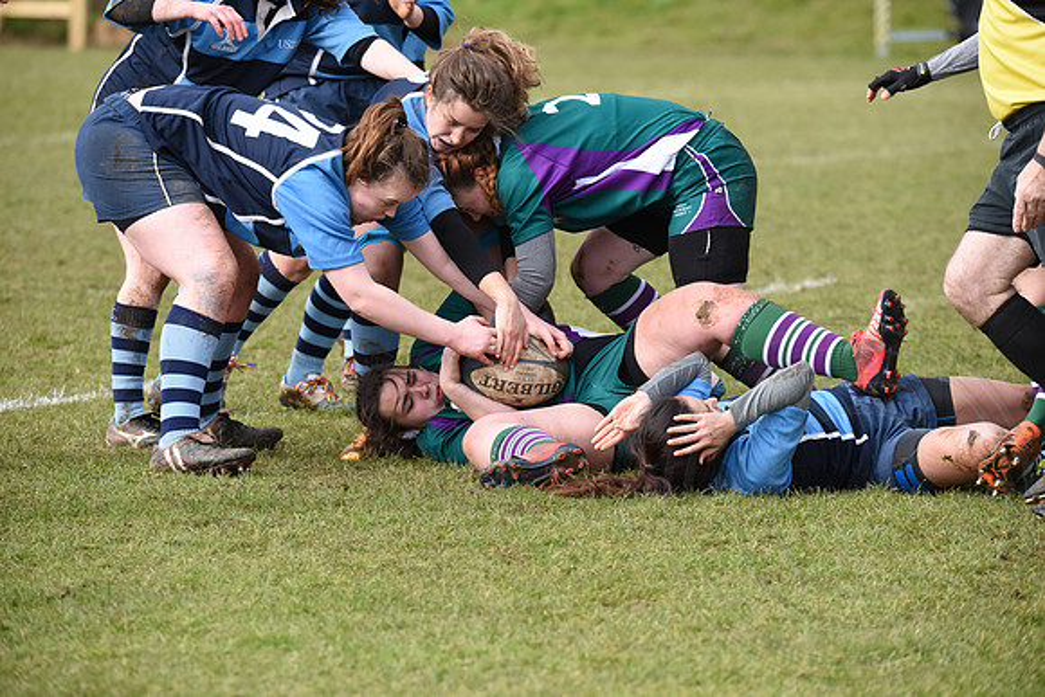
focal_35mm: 330
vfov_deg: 4.2
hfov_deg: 6.2
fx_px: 9581
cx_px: 522
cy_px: 348
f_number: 8
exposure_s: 1/1250
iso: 2000
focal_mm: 330
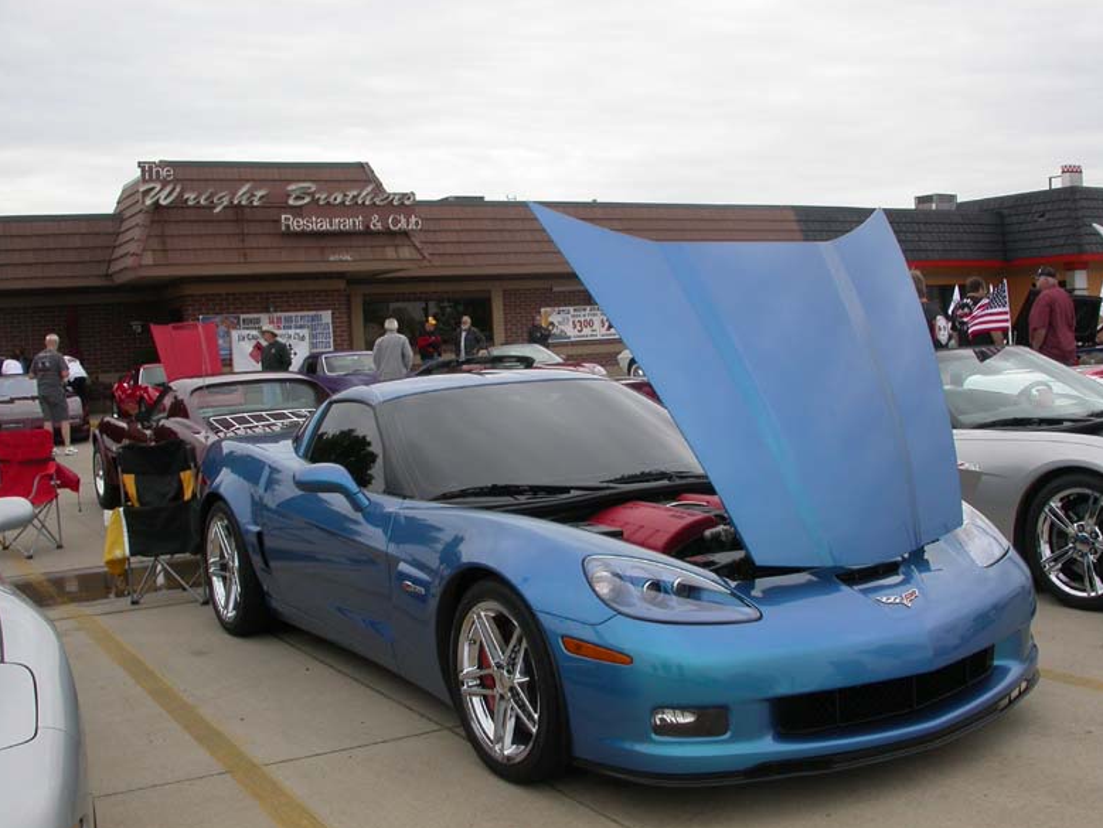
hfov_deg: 47.8
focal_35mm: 39
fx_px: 1243
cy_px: 410
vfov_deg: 36.8
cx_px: 554
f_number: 6.7
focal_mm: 7.85
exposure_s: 1/240
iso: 100
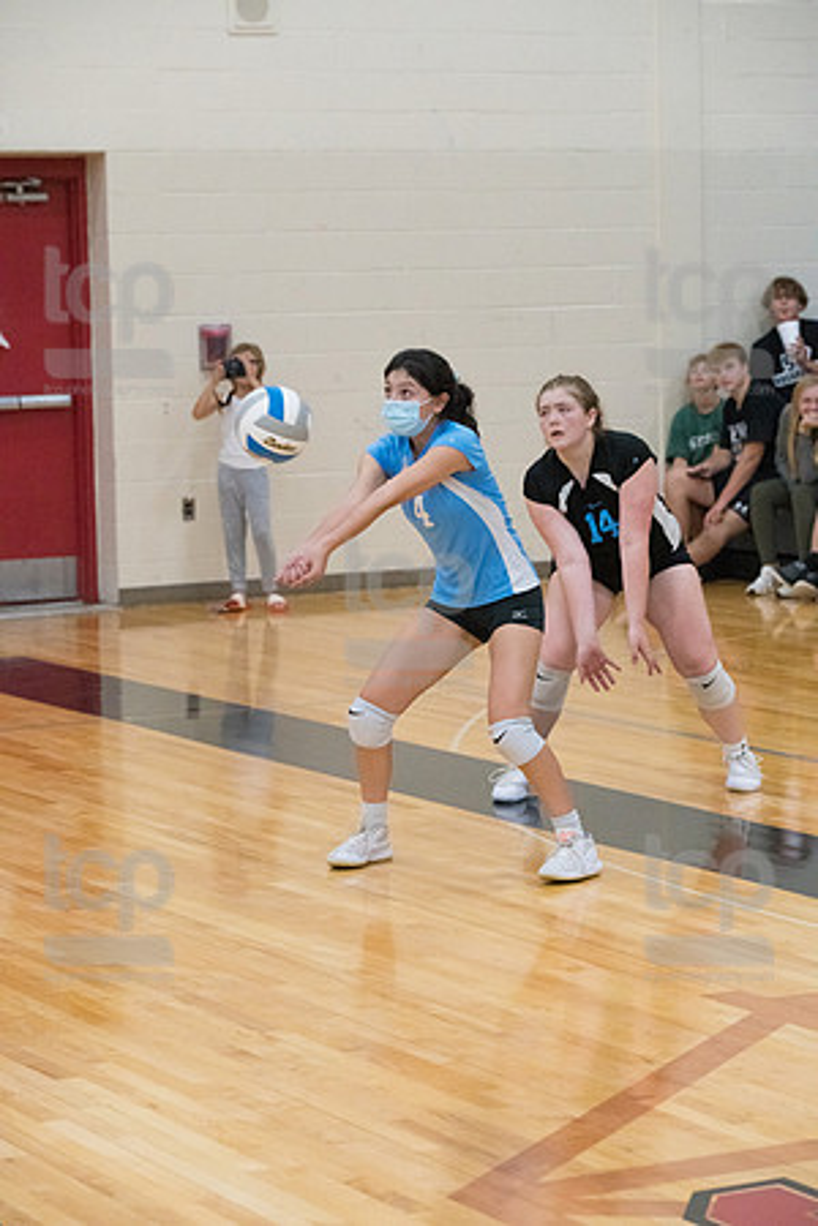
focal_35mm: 105
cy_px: 613
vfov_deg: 19.5
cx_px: 409
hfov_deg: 13.0
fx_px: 3578
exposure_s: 1/1000
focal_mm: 105
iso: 6400
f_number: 4.5
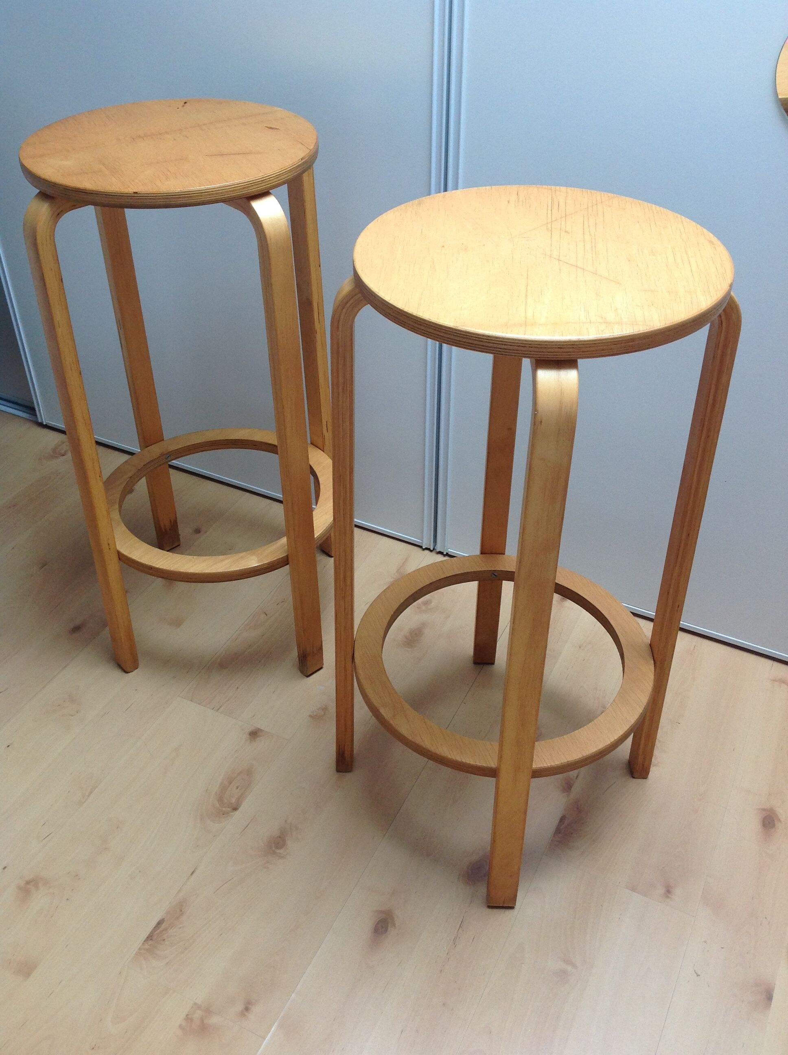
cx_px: 394
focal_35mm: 35
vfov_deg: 52.7
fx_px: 1065
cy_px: 528
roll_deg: +1.7
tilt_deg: -37.4
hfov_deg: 40.6
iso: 80
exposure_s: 1/120
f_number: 2.4
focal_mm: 4.28
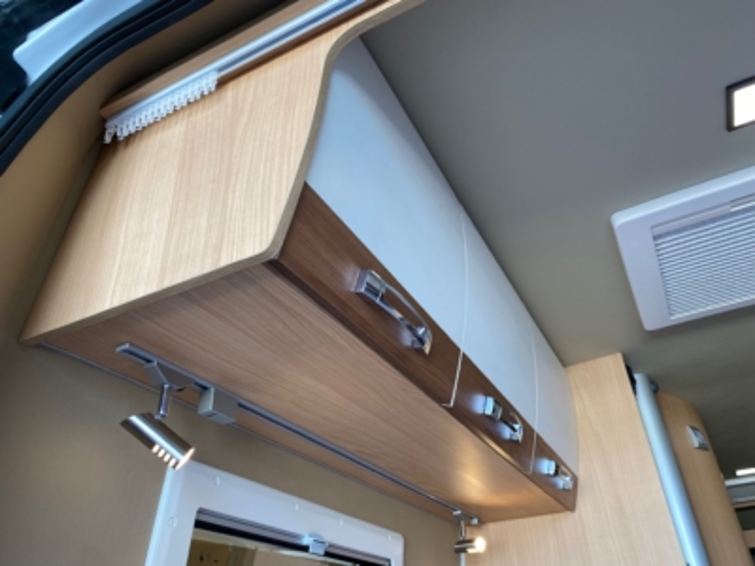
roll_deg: +4.2
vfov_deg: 53.1
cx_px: 378
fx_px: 567
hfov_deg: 67.3
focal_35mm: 26
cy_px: 283
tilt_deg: +32.5
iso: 50
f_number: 1.8
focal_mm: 4.25
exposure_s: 1/100
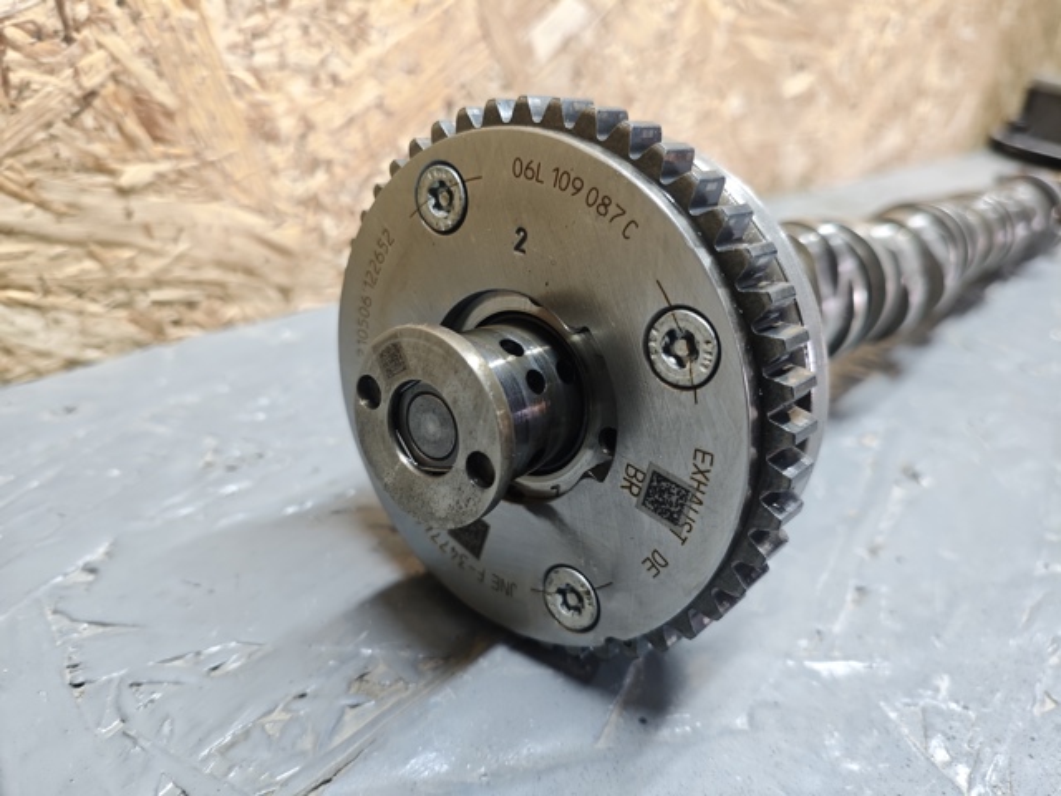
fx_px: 797
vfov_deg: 53.1
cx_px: 530
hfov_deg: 67.3
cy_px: 398
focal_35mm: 26
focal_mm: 4.94
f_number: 1.5
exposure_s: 1/100
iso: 200
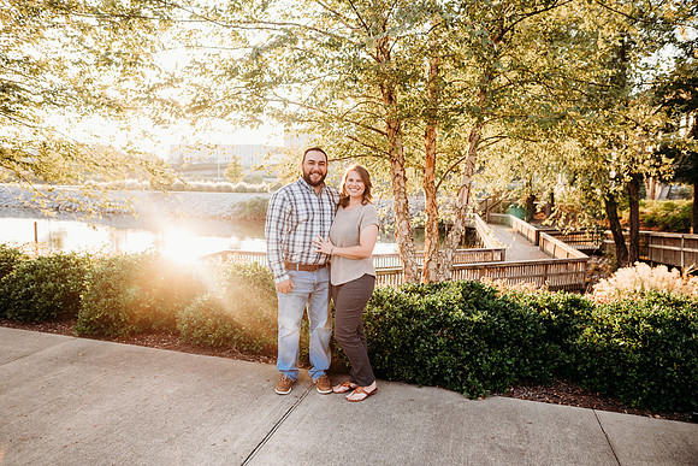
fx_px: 465
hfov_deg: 73.7
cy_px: 233
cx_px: 349
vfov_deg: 53.2
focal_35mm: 24
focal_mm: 24
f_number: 3.2
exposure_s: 1/320
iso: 250
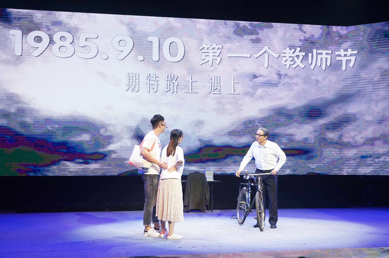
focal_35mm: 52
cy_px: 129
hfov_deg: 38.2
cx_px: 194
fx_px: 561
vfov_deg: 25.9
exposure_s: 1/320
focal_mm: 52
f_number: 7.1
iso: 3200
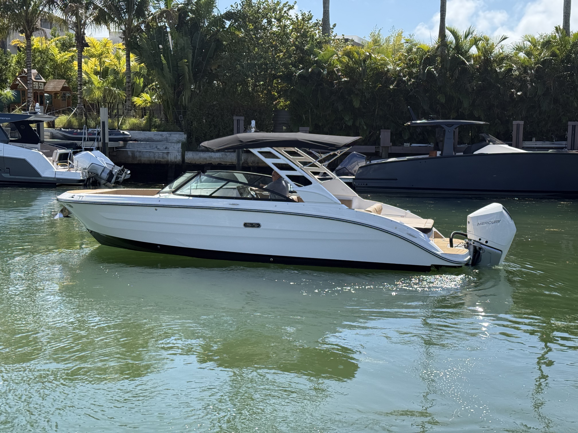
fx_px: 801
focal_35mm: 48
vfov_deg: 30.3
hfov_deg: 39.7
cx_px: 289
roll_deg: -1.1
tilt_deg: -5.5
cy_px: 216
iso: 80
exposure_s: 1/3226
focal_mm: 6.76
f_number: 1.78
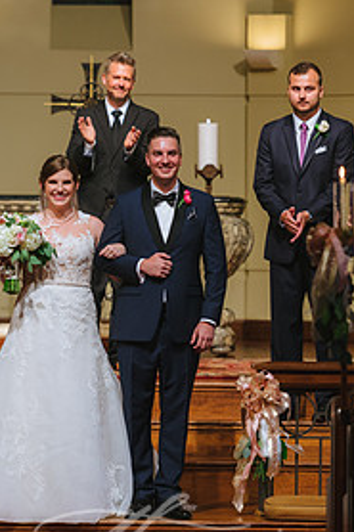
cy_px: 197
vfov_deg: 8.2
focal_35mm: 251
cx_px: 132
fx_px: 3707
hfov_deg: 5.5
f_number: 2.8
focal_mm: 155
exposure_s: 1/160
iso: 1600
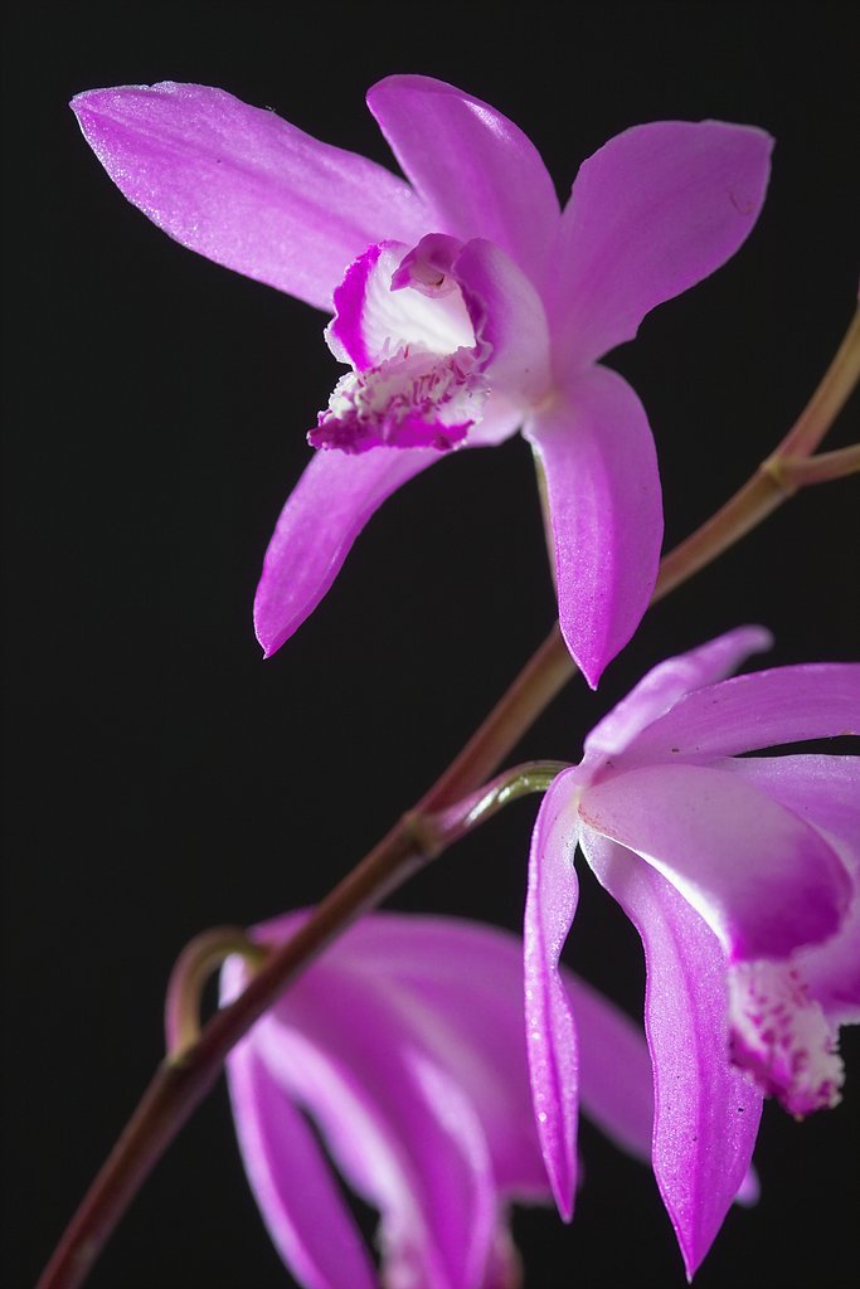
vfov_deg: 11.5
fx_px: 6411
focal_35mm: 179
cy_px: 644
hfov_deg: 7.7
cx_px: 430
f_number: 6.7
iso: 100
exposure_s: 1/60
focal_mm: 105
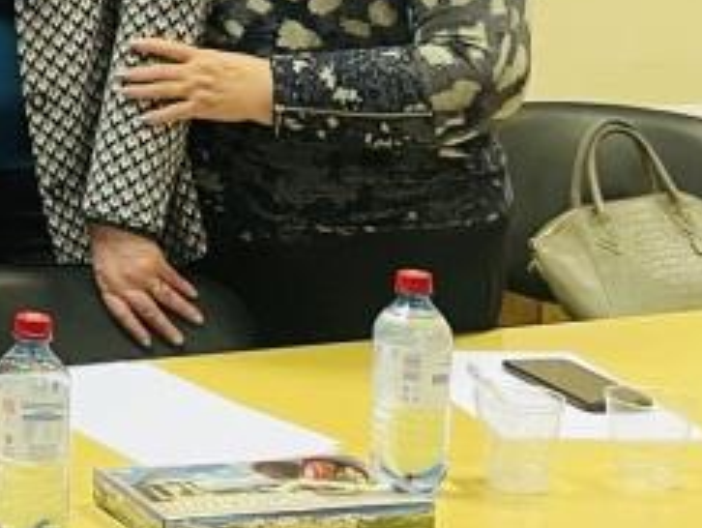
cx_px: -566
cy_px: -136
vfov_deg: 13.1
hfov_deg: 15.4
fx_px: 2233
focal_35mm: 110
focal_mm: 4.2
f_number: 1.6
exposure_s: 1/50
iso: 125
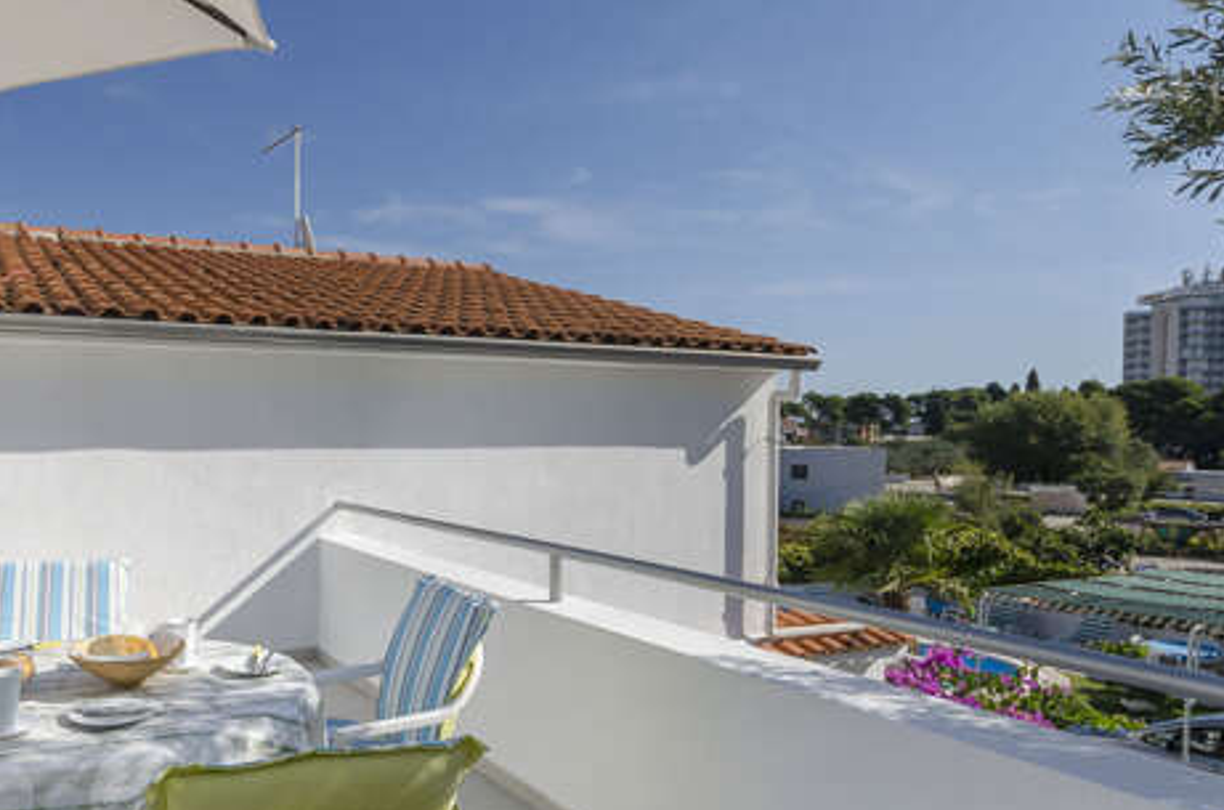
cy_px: 461
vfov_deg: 50.9
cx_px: 316
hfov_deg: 67.4
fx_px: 848
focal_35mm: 25
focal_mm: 10
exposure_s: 1/400
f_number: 8
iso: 100
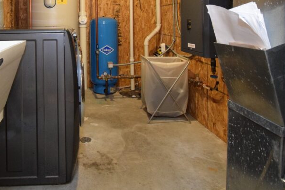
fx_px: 237
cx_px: 77
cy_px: 20
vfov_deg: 40.4
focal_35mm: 30
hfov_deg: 59.2
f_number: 4.5
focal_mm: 10
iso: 2200
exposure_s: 1/60
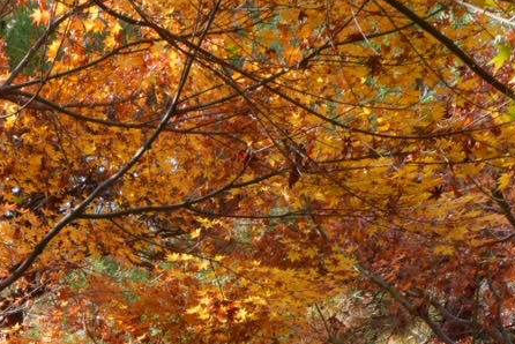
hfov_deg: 22.2
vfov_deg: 14.0
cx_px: -35
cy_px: 615
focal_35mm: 87
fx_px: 1245
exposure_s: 1/30
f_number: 14
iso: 200
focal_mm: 16
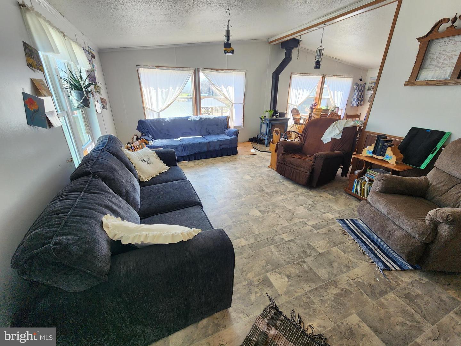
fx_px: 173
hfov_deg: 106.2
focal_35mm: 13
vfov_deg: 89.9
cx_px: 230
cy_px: 173
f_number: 2.2
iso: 80
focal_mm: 2.2
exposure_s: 1/60
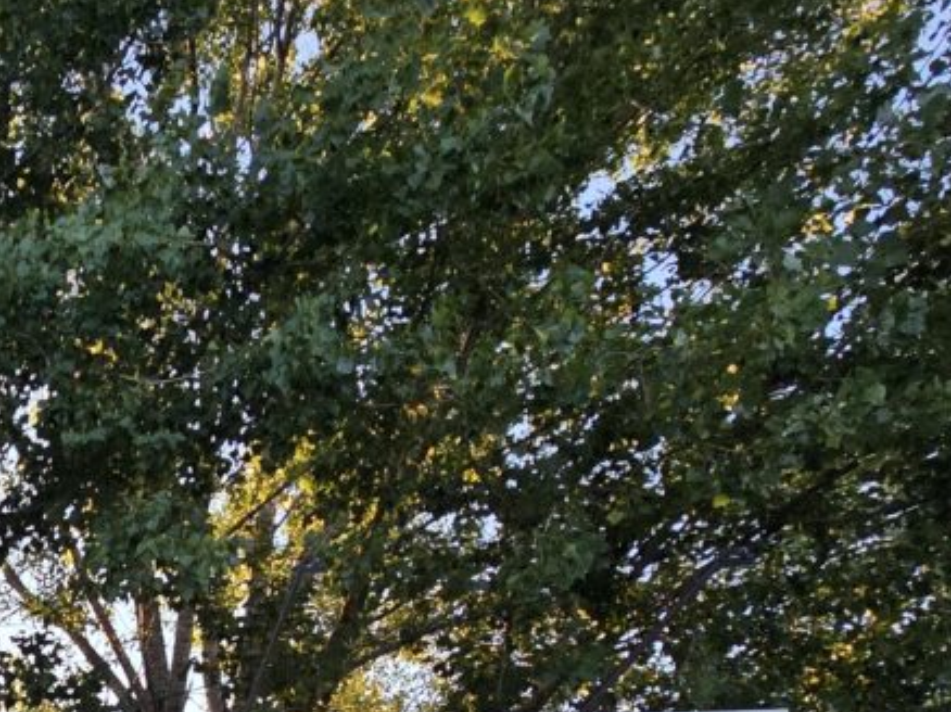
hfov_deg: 34.3
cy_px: 920
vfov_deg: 30.1
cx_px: -295
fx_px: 1043
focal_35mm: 38
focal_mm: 2.2
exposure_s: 1/297
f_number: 2.2
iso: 50
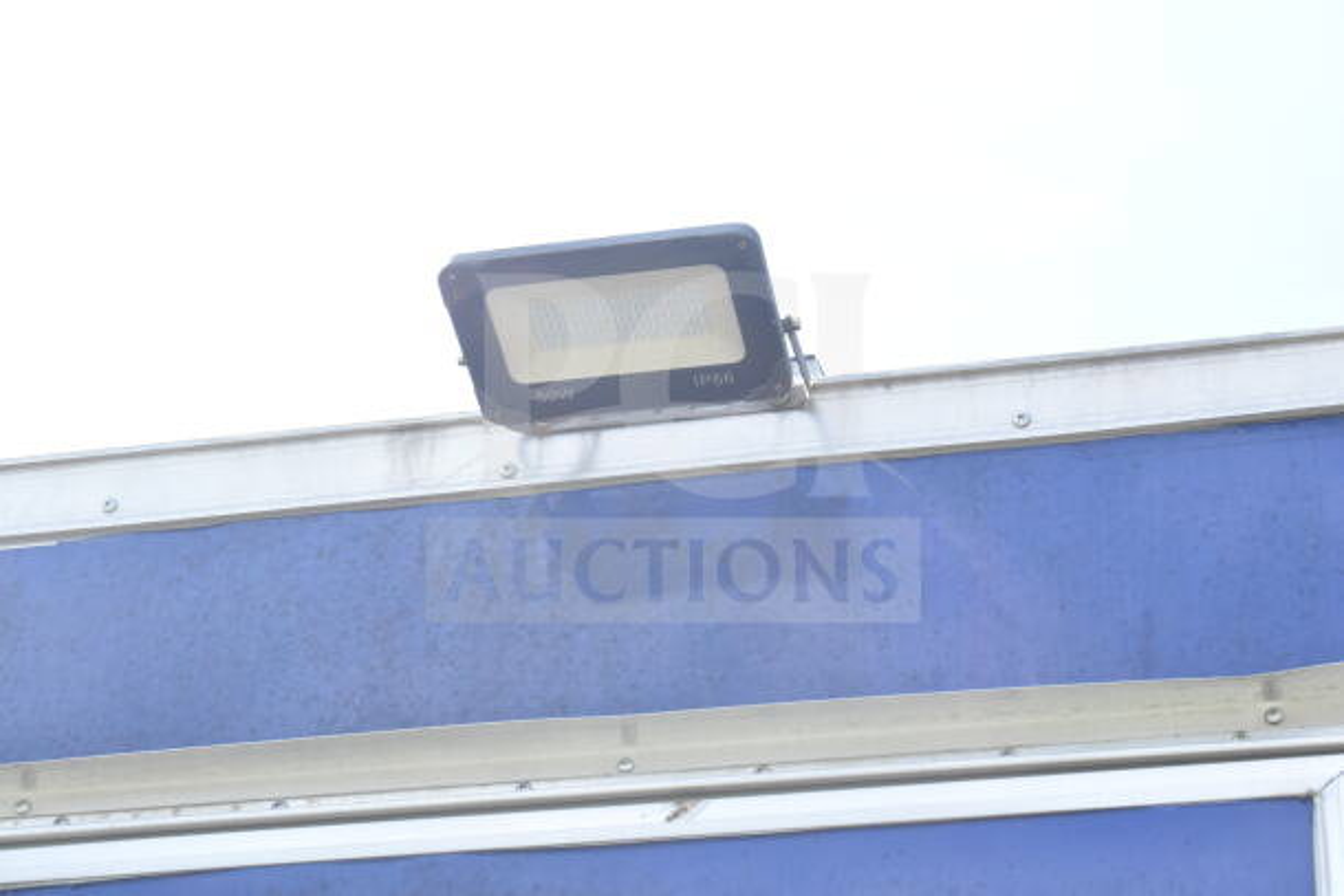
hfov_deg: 24.6
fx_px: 3081
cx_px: 672
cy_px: 448
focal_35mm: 82
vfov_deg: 16.6
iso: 1600
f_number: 13
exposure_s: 1/400
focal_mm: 55
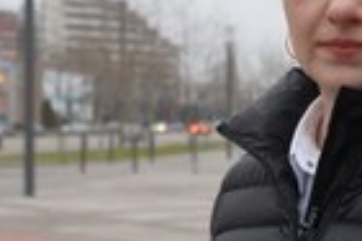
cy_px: 147
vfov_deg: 12.9
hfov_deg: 19.1
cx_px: 259
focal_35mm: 106
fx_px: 1070
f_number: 4
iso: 2000
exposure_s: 1/160
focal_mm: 25
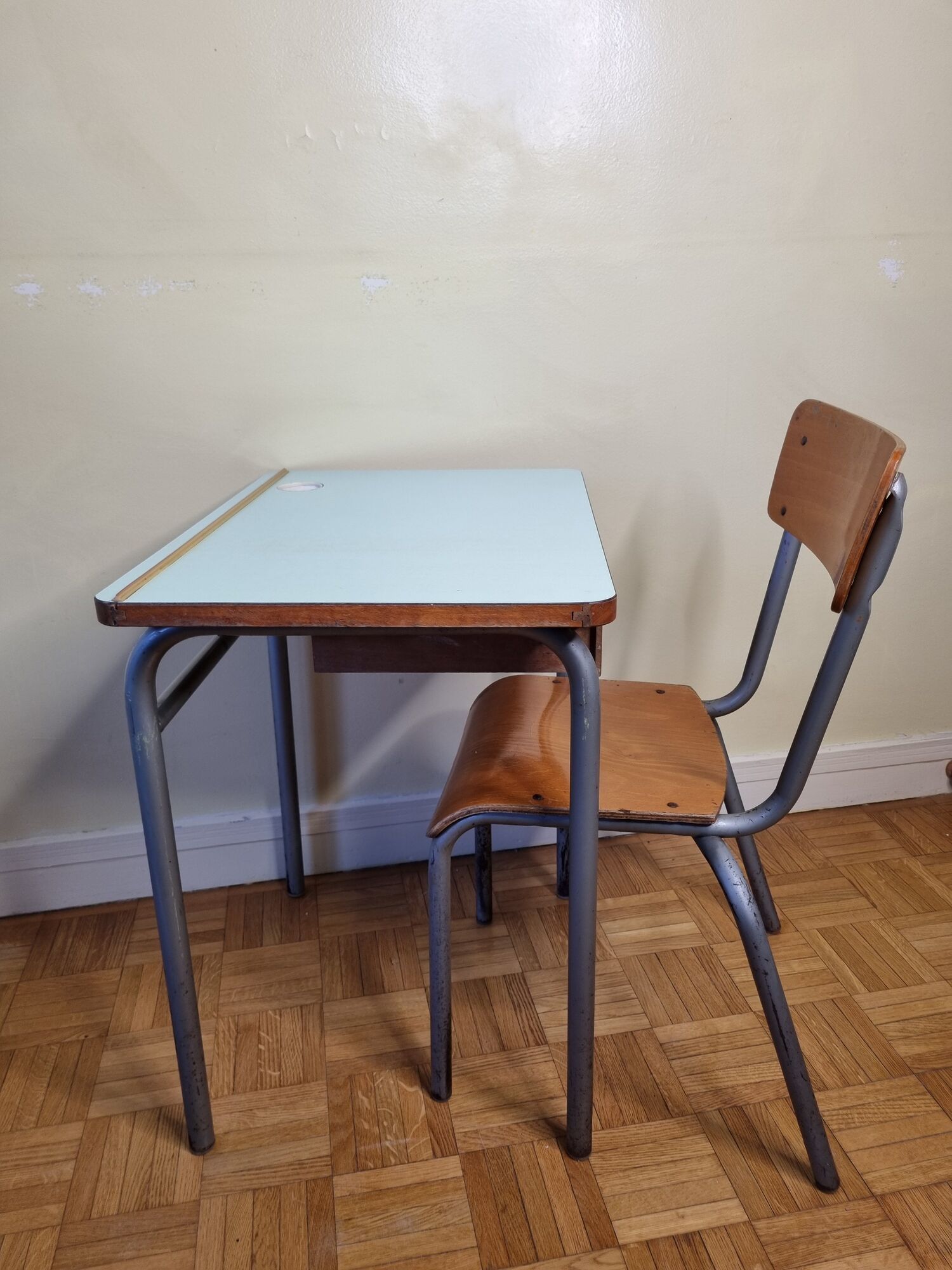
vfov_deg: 67.3
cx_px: 476
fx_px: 953
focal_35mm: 26
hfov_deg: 53.1
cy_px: 635
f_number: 1.8
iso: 125
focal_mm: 5.4
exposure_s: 1/100
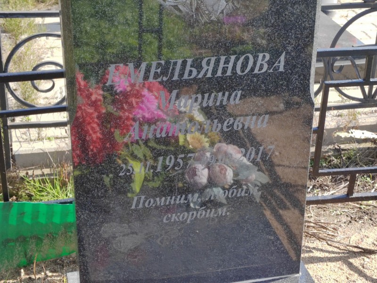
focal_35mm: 70
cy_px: 142
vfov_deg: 21.0
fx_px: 762
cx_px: 188
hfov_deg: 27.8
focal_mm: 5.52
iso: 100
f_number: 1.9
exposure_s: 1/380
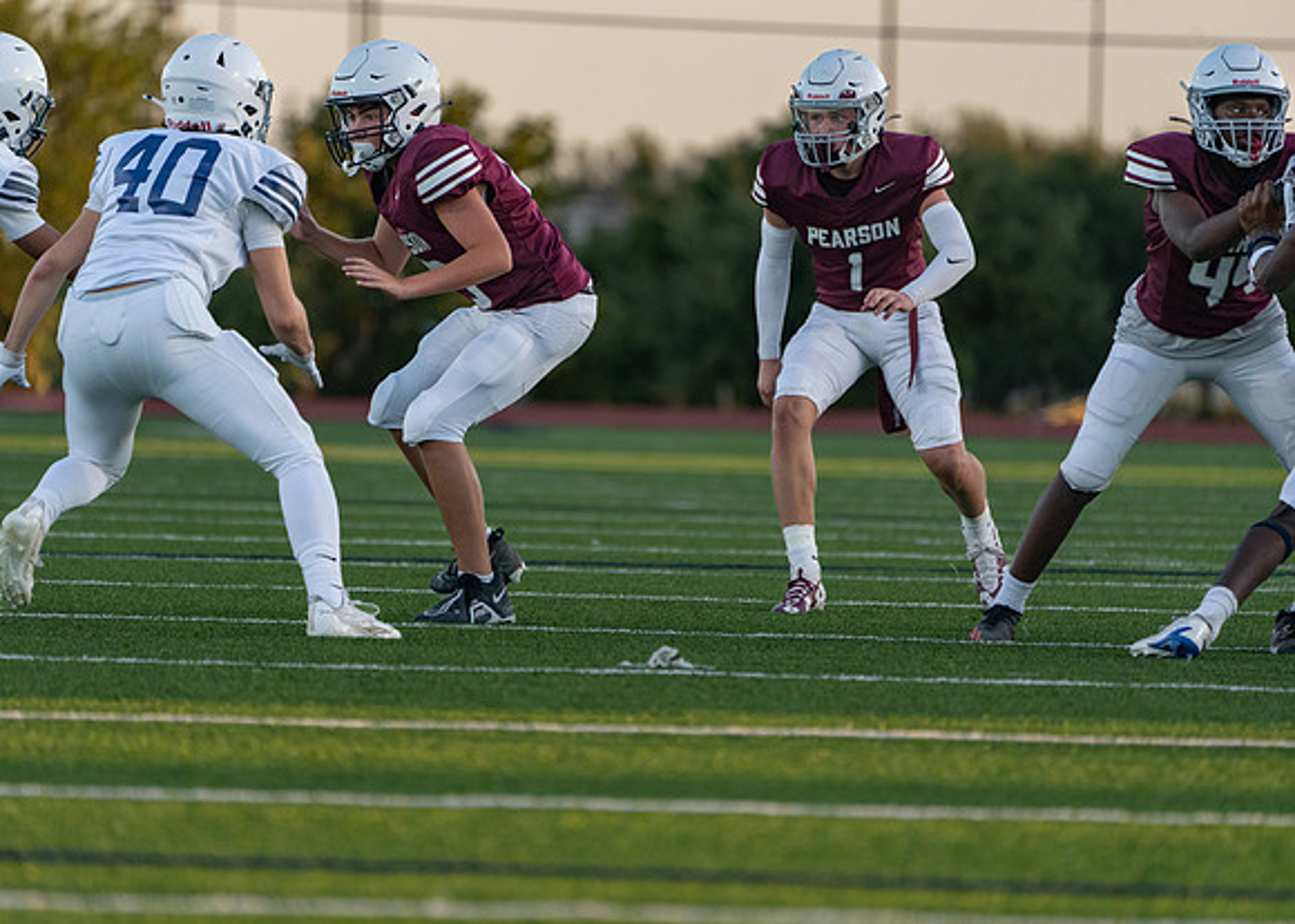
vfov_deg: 3.3
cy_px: 463
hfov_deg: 4.7
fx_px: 15808
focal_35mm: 430
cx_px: 592
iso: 1600
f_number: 5.6
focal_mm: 400
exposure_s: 1/1000
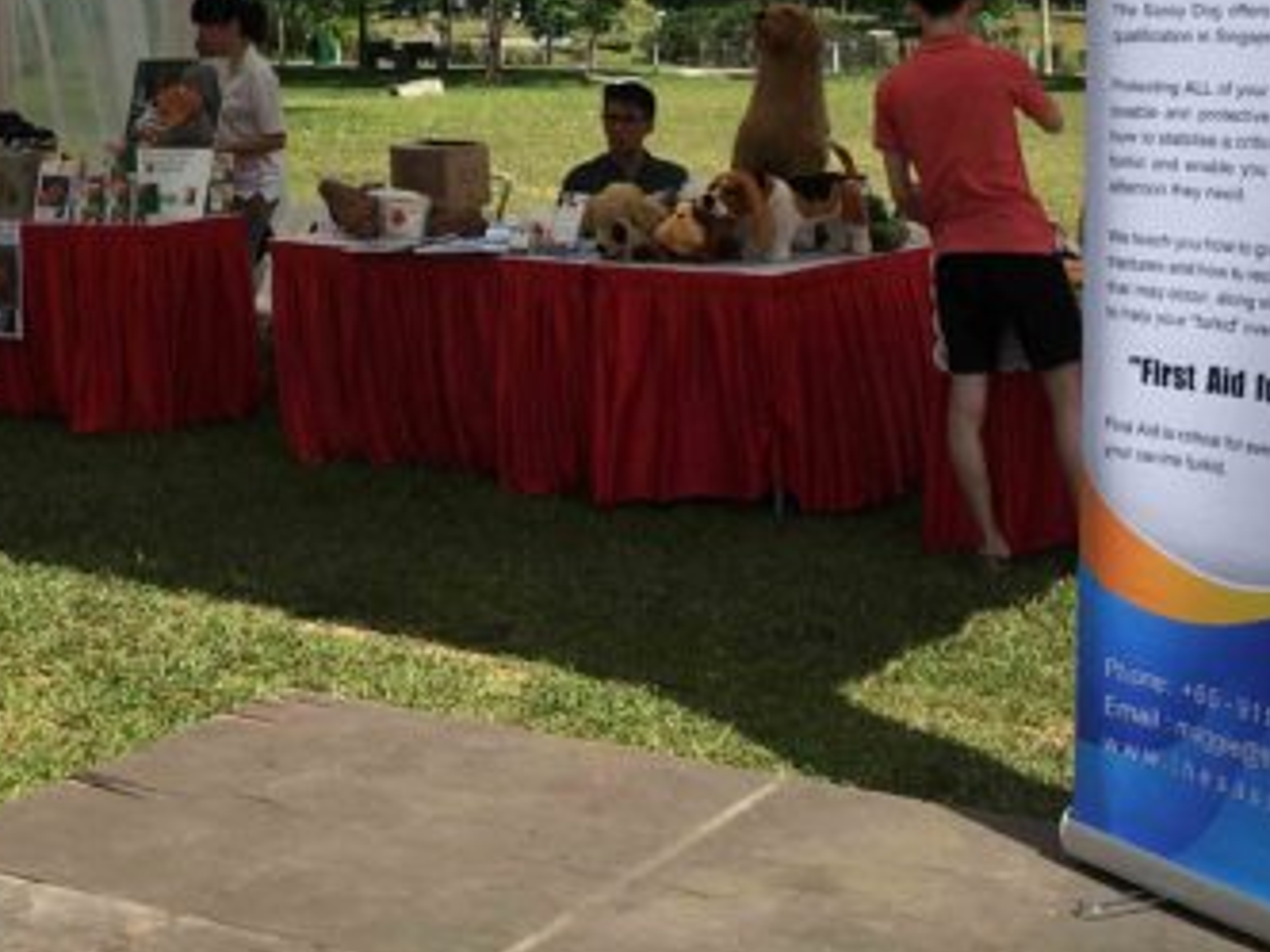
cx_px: 371
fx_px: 2458
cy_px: 65
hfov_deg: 28.7
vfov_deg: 21.4
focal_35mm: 67
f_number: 2.2
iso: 25
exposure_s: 1/2262
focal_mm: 4.15
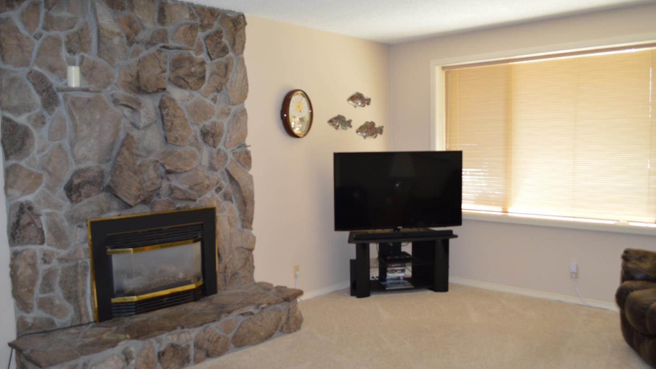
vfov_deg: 40.1
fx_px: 504
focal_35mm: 29
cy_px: 202
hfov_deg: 66.1
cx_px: 325
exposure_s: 1/60
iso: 400
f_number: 4
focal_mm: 18
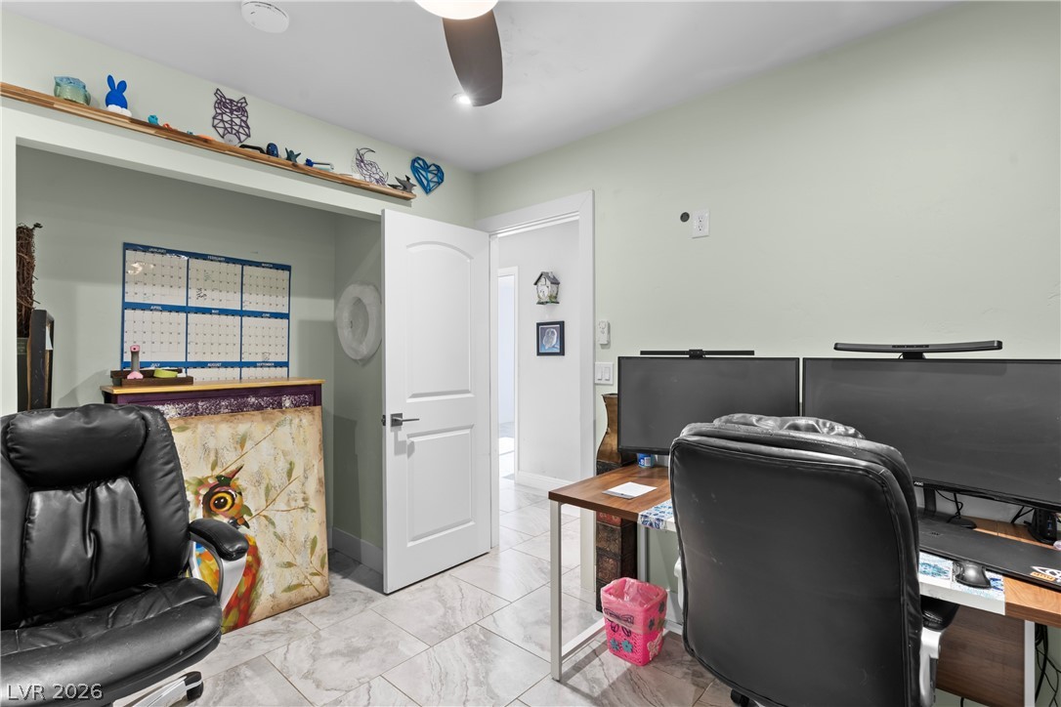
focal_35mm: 17
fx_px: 501
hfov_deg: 93.3
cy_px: 354
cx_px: 530
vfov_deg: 70.4
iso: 400
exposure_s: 1/8
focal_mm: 17
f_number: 8
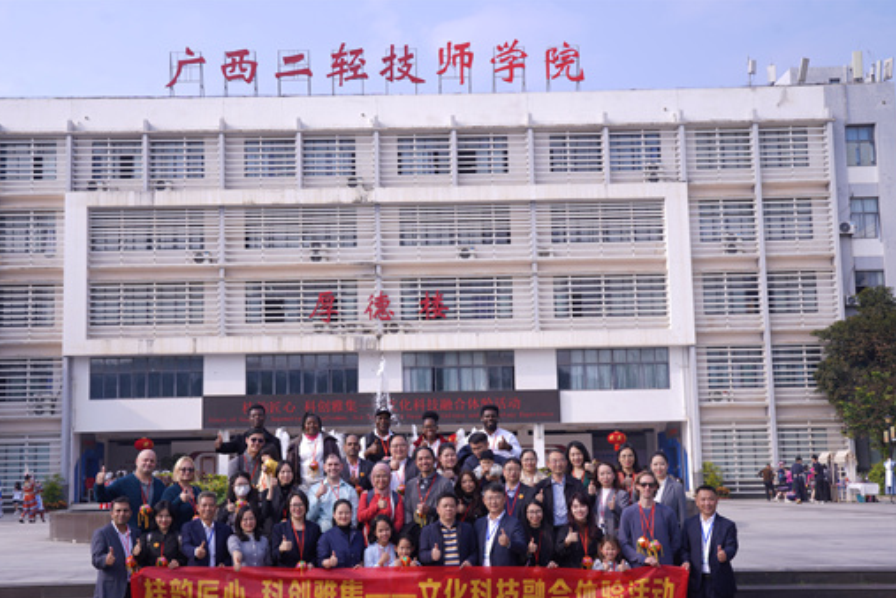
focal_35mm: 45
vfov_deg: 29.8
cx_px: 391
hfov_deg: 43.5
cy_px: 350
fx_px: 1120
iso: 80
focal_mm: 38
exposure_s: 1/125
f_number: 8
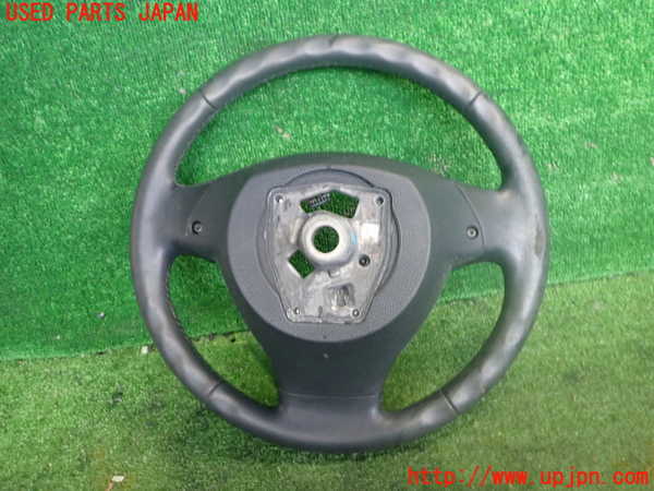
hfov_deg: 60.0
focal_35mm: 30
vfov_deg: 46.8
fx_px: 567
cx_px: 327
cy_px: 246
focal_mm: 5.4
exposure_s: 1/30
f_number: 2.3
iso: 400
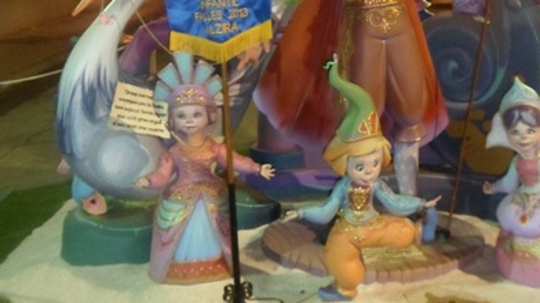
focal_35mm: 69
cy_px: -54
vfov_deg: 16.8
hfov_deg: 30.2
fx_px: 987
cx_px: 388
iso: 640
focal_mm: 5.3
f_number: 3.5
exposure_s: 1/45
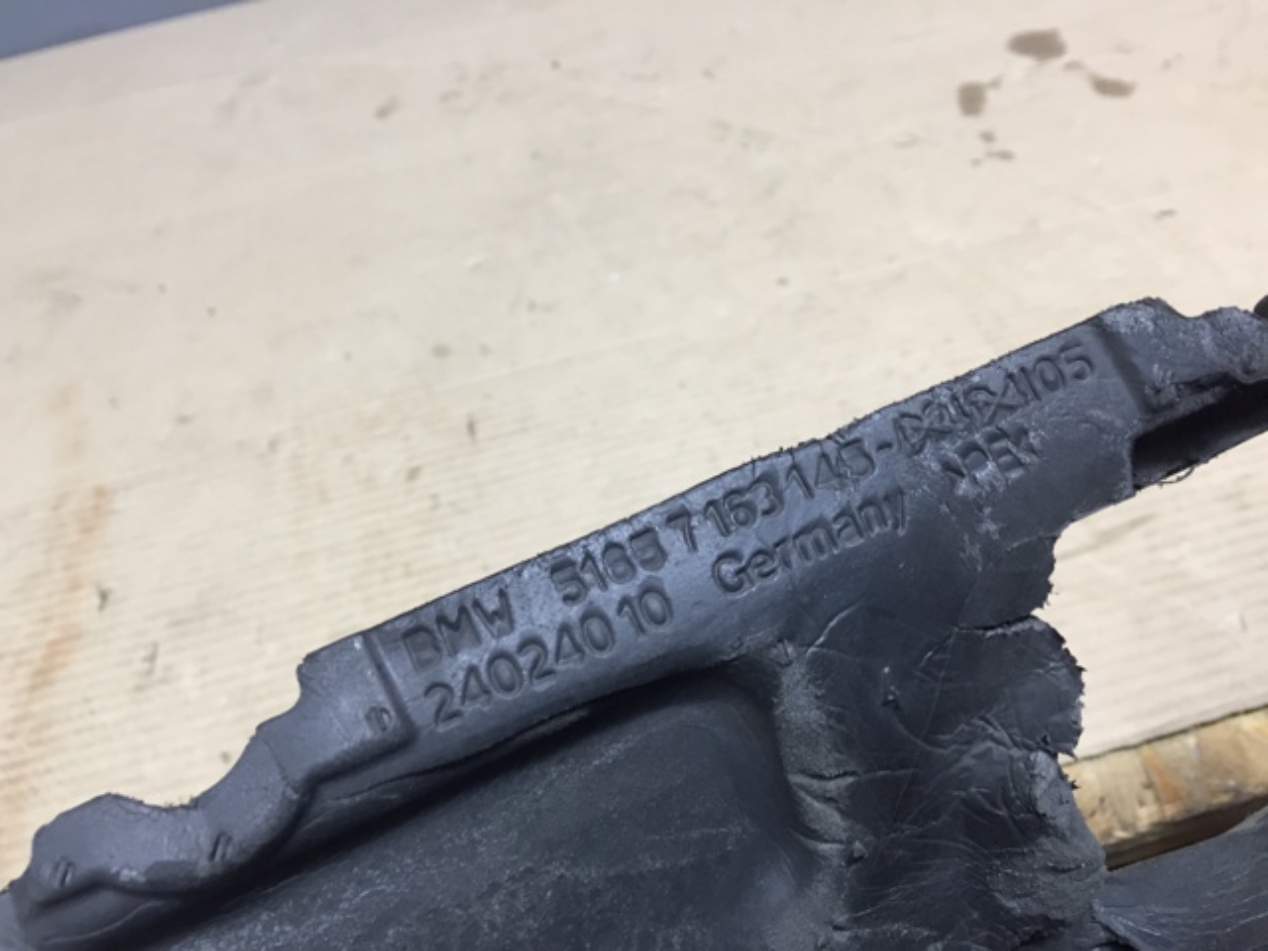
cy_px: 476
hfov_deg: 61.7
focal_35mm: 29
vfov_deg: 48.2
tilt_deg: -43.0
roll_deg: +9.0
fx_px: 1062
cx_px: 634
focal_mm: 4.15
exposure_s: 1/30
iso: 64
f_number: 2.2
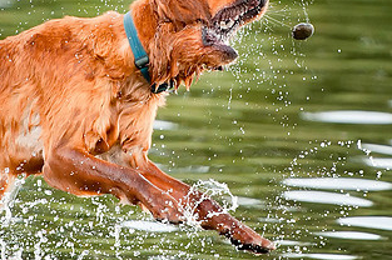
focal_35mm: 371
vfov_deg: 3.7
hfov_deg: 5.6
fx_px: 4035
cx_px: 114
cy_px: 118
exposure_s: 1/1250
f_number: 2.8
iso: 1600
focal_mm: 200
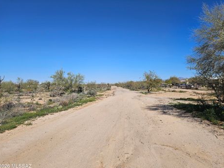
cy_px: 83
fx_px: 162
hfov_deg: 69.4
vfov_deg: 54.9
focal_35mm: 25
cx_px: 116
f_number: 1.8
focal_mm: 5.4
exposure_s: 1/4131
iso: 25
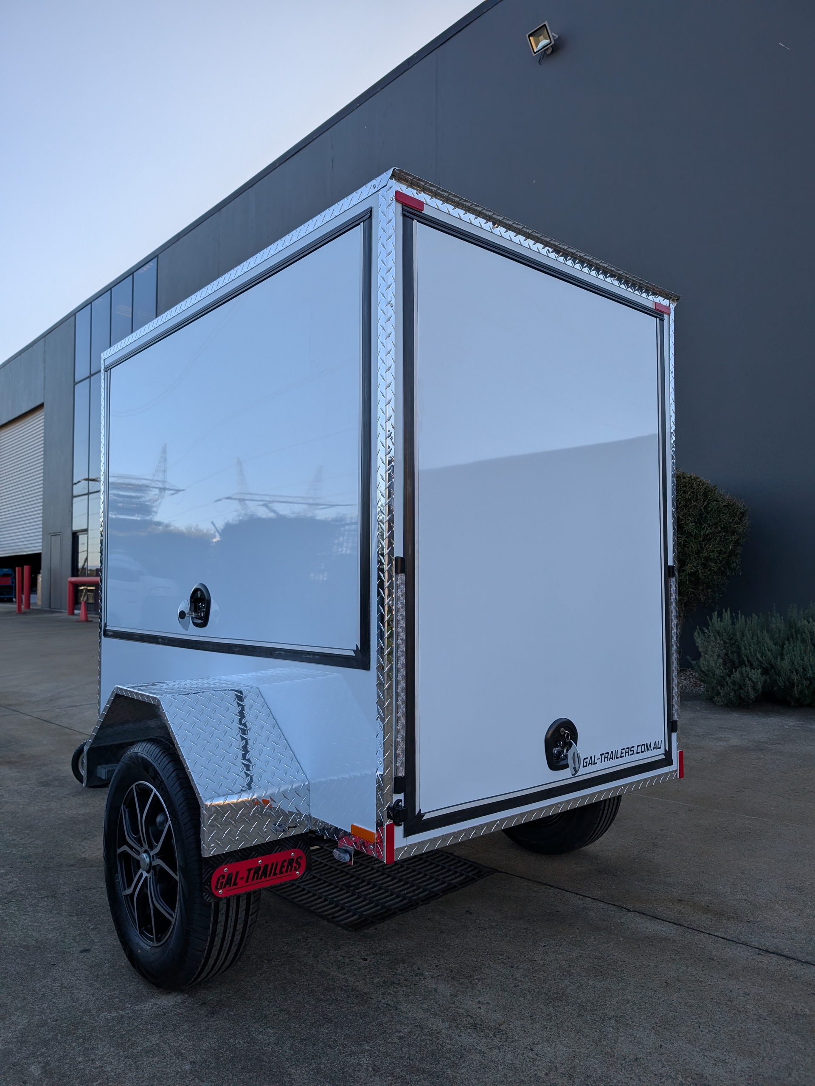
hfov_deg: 56.8
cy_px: 543
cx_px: 408
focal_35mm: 24
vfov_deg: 71.6
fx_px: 753
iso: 22
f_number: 1.68
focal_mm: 6.9
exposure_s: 1/640
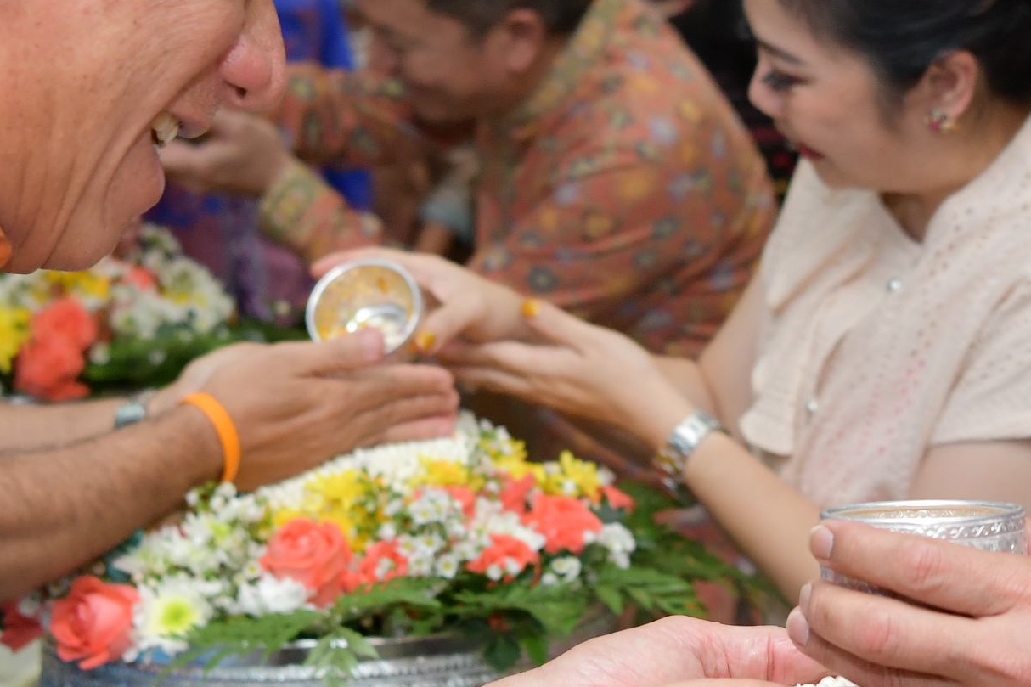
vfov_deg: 10.1
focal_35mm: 136
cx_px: 615
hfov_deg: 15.1
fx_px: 3894
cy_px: 209
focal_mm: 40
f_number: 4
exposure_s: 1/200
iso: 1000
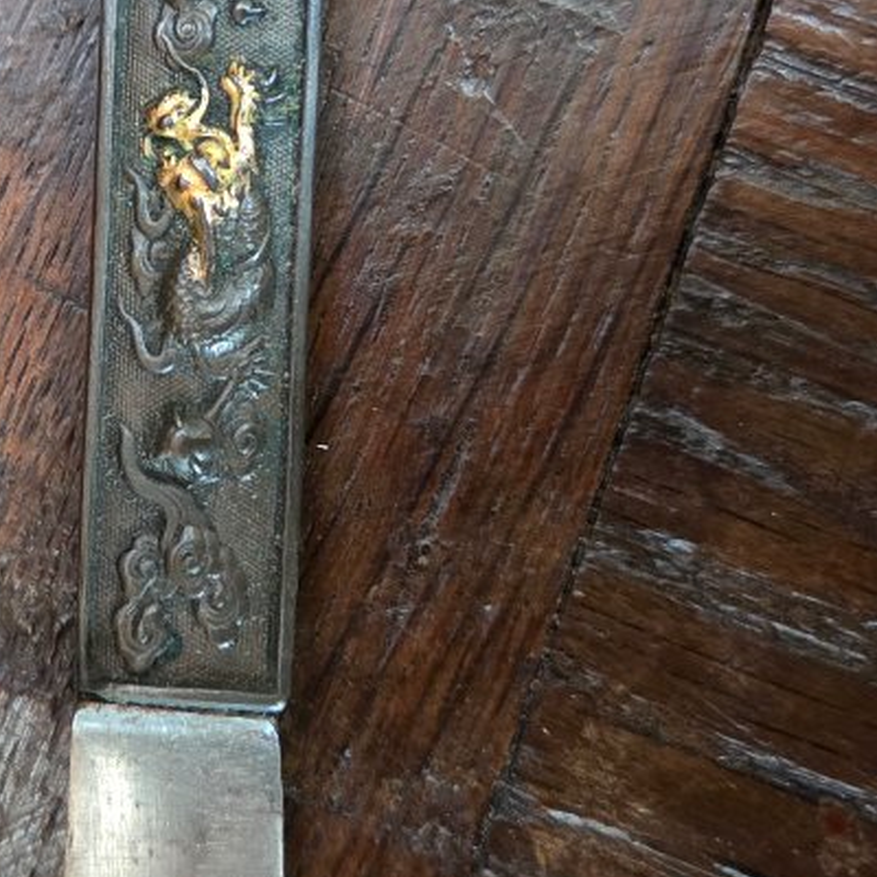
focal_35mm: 61
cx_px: 123
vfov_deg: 28.0
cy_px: 318
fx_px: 1748
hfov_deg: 27.4
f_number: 1.8
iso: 1250
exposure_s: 1/60
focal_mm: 5.4
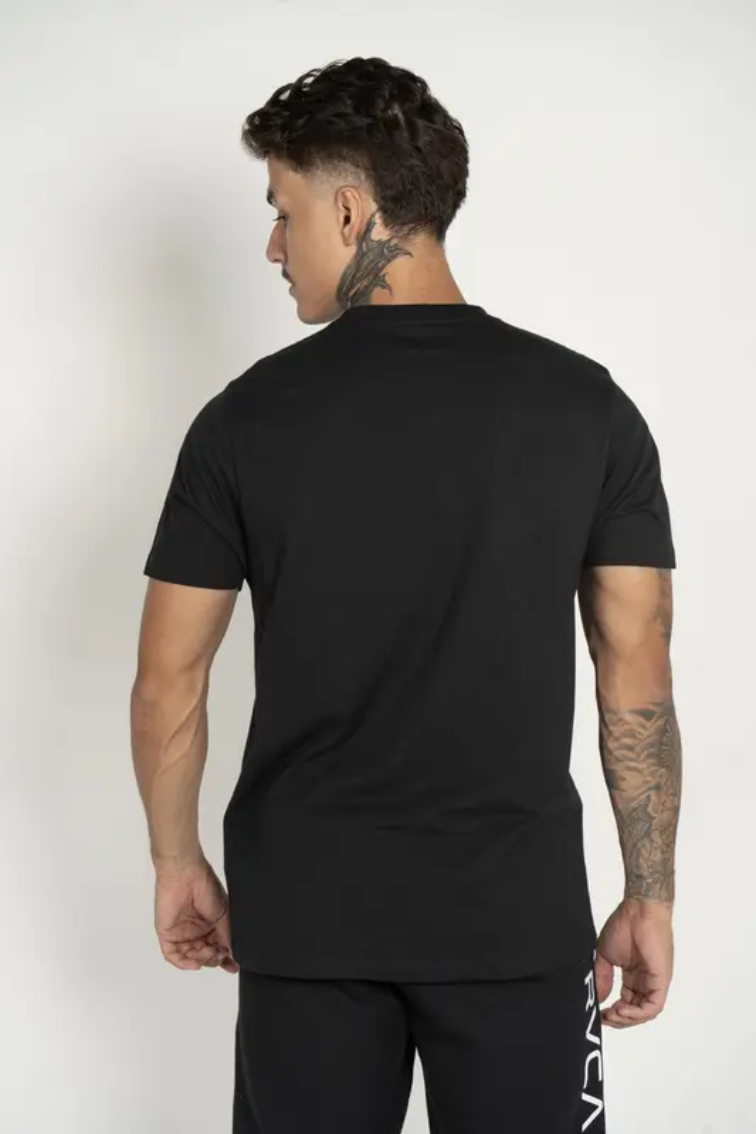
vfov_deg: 33.9
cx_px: 378
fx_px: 1859
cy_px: 567
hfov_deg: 23.0
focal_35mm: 59
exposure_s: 1/125
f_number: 10
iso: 100
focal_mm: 59
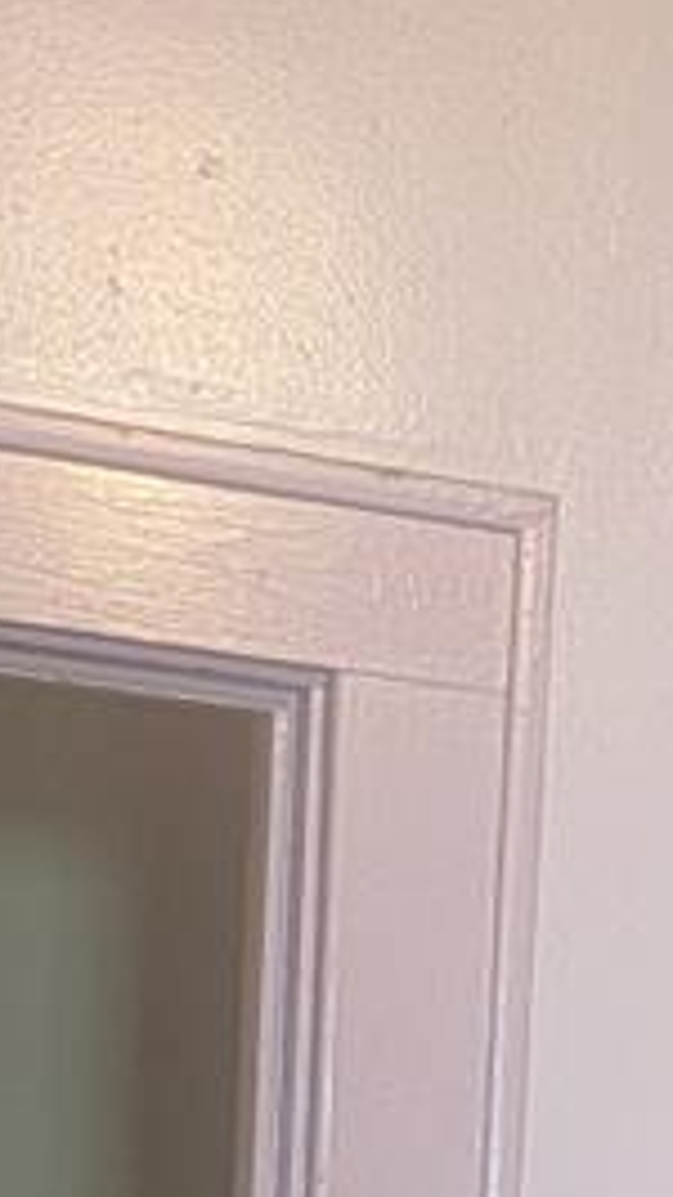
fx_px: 4668
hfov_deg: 8.0
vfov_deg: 13.3
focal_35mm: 147
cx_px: 1160
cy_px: 2071
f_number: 1.8
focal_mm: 6.7
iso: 250
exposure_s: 1/40
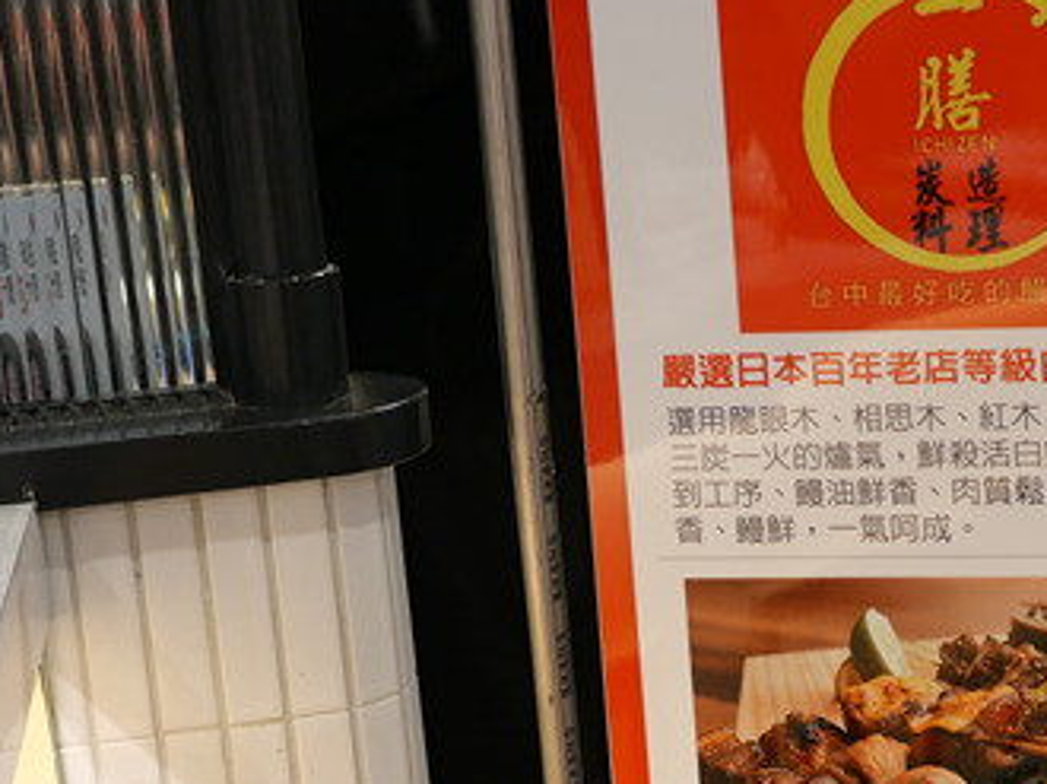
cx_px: 866
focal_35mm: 91
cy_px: 543
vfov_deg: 16.2
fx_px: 2750
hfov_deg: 21.2
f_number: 2
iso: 200
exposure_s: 1/125
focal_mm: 15
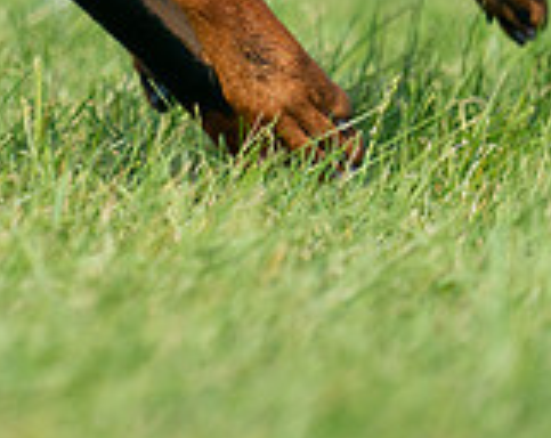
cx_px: -113
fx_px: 25769
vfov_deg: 1.0
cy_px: -200
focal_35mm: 1584
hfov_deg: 1.2
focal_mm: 467
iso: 1000
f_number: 6.3
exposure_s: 1/4000
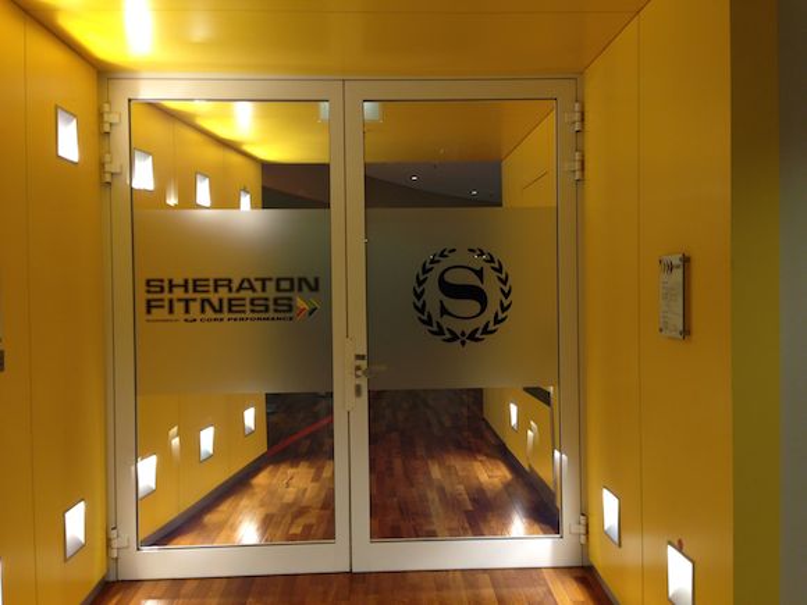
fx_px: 769
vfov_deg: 42.9
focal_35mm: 33
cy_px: 302
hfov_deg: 55.4
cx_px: 404
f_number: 2.4
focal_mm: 4.12
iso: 64
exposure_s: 1/20
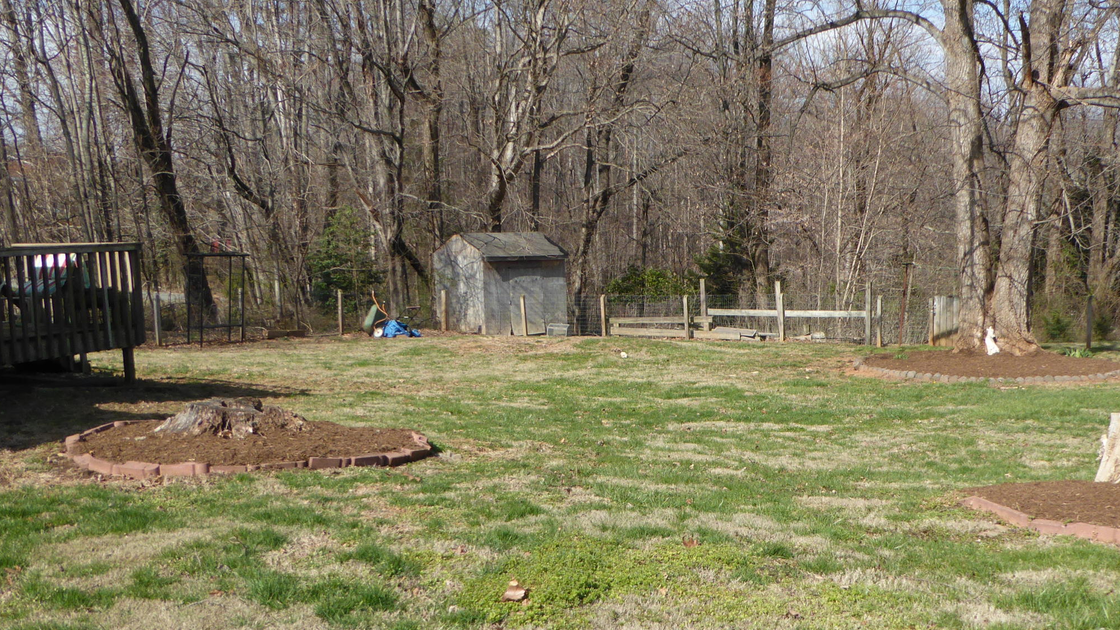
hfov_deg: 50.9
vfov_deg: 30.4
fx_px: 1158
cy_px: 368
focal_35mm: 39
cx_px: 721
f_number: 3.3
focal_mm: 4.3
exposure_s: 1/800
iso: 100
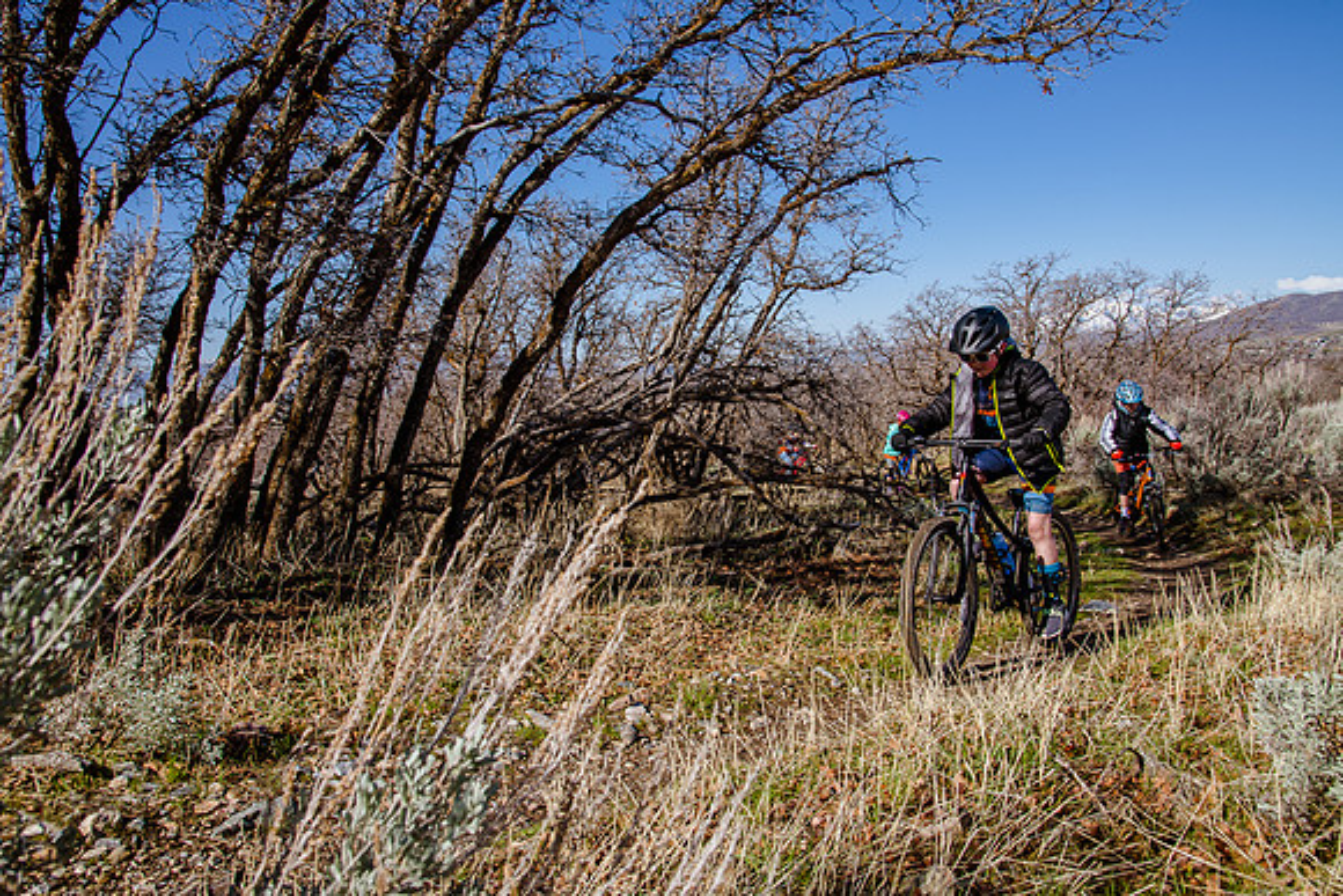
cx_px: 672
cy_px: 448
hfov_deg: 61.9
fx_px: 1119
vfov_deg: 43.6
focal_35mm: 30
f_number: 10
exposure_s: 1/250
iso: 200
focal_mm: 30
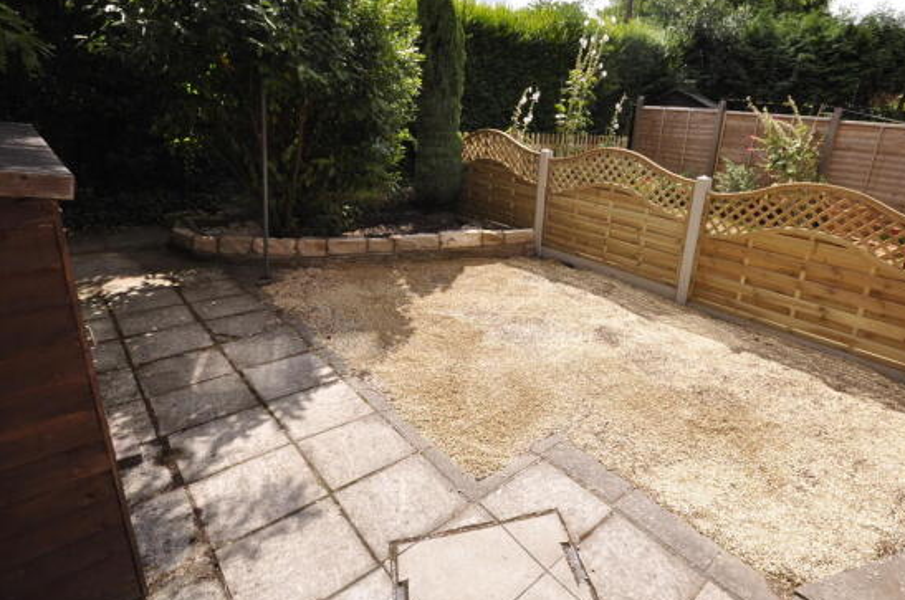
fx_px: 452
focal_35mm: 18
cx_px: 541
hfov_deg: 89.0
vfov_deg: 66.9
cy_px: 256
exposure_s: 1/500
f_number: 11
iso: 400
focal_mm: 10
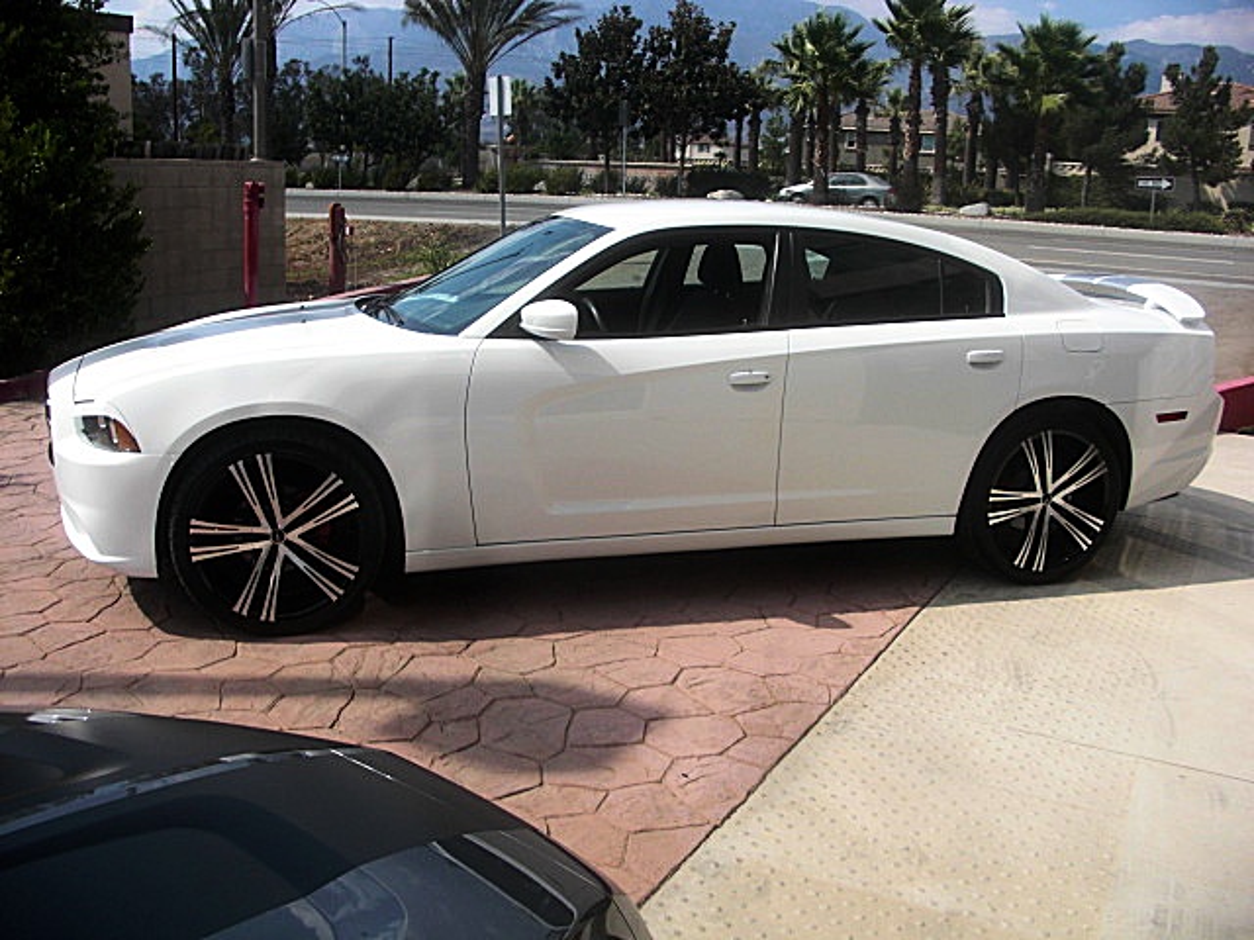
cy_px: 470
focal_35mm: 36
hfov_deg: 51.4
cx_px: 627
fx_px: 1304
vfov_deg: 39.7
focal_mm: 6.3
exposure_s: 1/160
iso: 50
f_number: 7.9
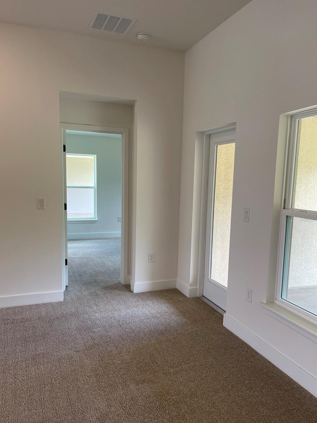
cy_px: 219
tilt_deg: -6.9
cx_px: 161
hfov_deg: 53.0
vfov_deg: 67.3
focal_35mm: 26
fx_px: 318
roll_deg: -1.5
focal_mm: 5.1
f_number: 1.6
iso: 64
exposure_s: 1/120
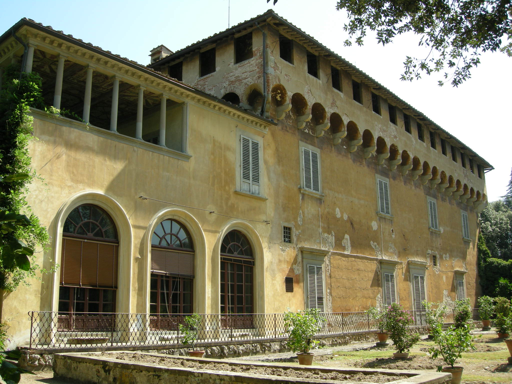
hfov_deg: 51.4
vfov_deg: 39.7
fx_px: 532
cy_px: 192
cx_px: 256
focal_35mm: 36
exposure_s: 1/169
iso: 64
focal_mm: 7.5
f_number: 4.3
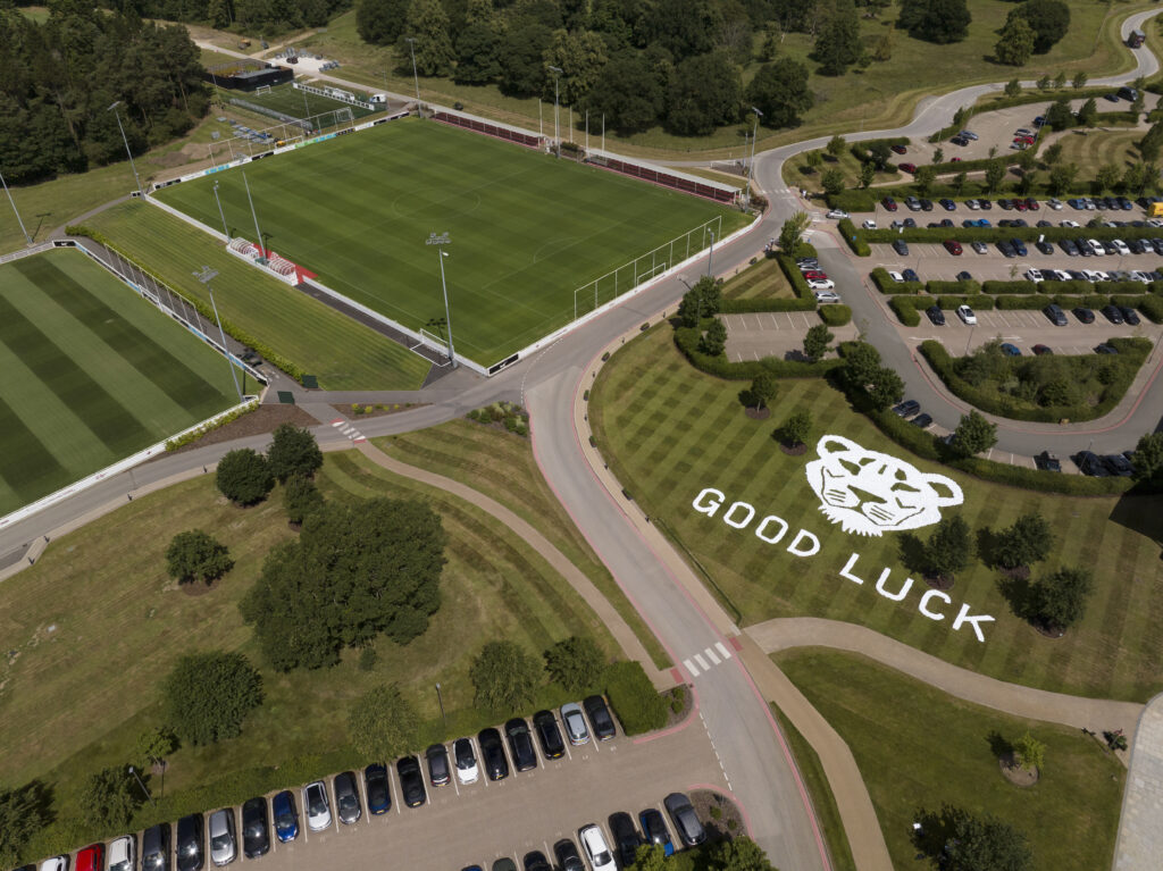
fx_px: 806
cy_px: 436
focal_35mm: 24
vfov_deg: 56.8
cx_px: 582
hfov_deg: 71.6
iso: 400
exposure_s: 1/200
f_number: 5.6
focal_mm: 12.29
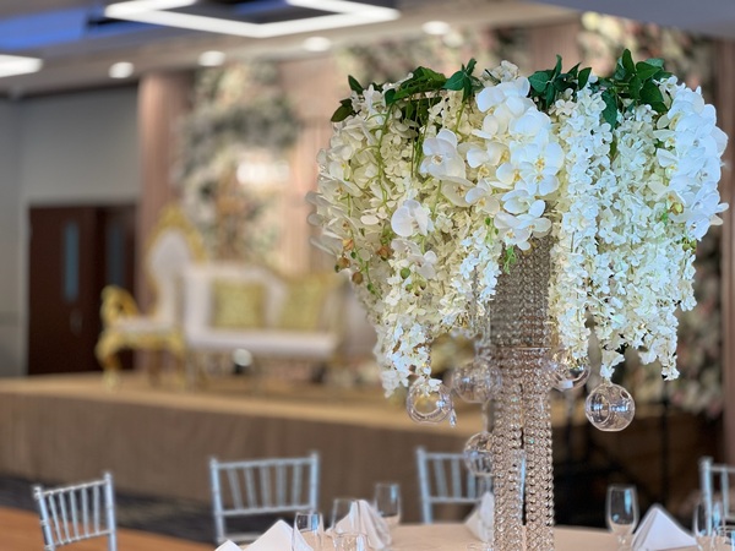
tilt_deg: -0.2
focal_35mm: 77
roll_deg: +0.3
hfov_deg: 25.3
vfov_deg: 19.1
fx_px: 1635
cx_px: 368
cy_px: 276
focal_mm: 9
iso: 160
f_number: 2.8
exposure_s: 1/60
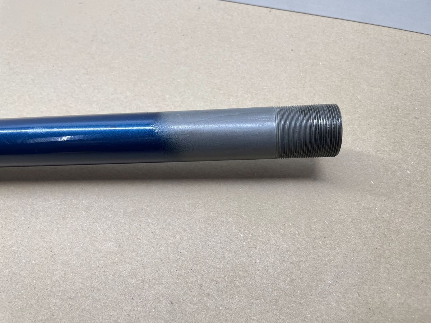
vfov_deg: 53.1
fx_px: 324
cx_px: 216
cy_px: 162
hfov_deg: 67.3
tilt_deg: -58.2
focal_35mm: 26
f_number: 1.6
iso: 100
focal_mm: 4.2
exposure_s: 1/100
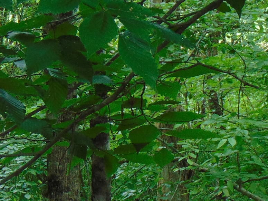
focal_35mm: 232
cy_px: 73
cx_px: 49
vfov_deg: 6.4
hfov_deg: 8.5
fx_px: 1796
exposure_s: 1/30
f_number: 3.6
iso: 80
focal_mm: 10.8
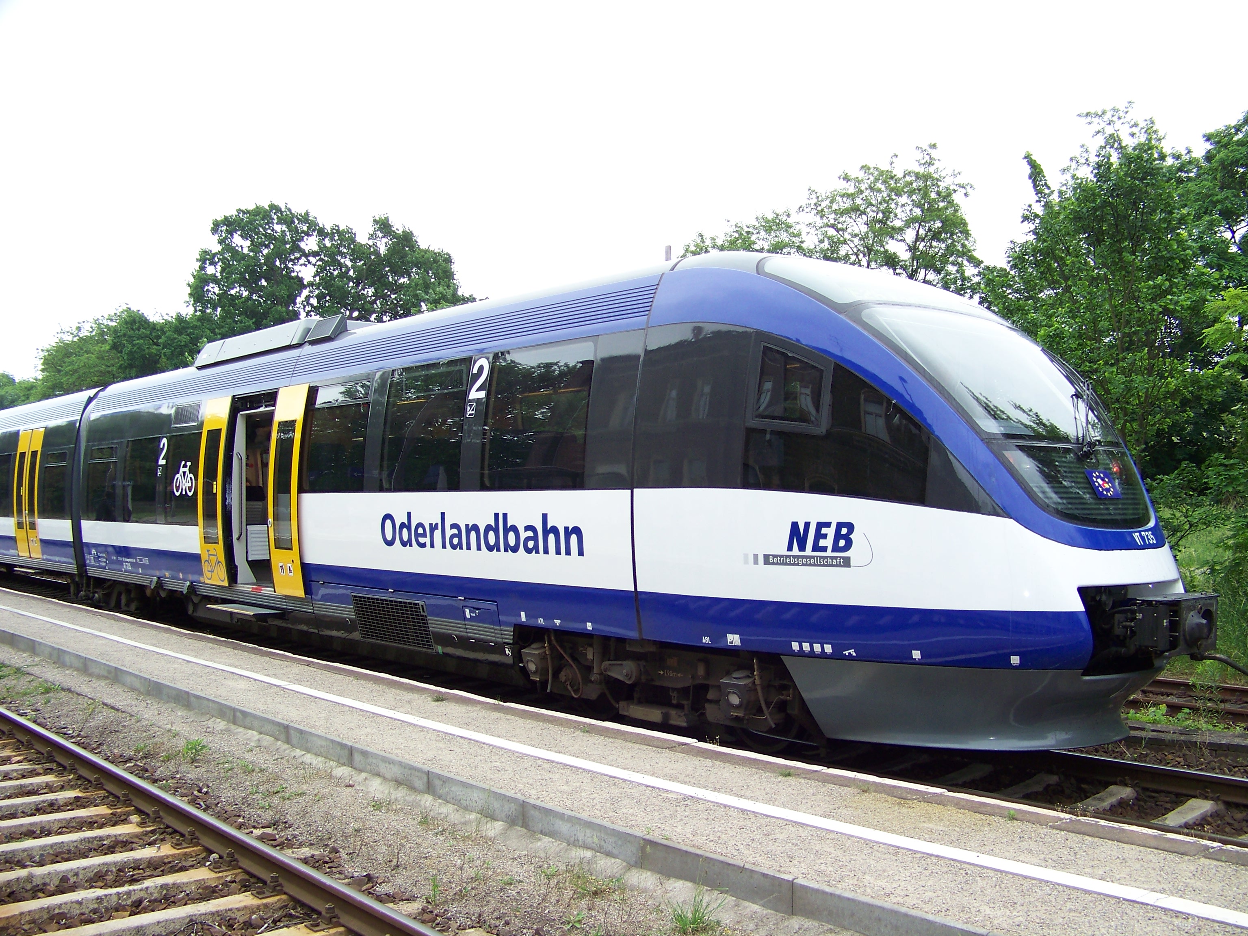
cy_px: 468
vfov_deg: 39.7
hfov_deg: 51.4
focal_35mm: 36
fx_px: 1298
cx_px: 624
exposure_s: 1/50
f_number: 2.8
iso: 64
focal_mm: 5.85
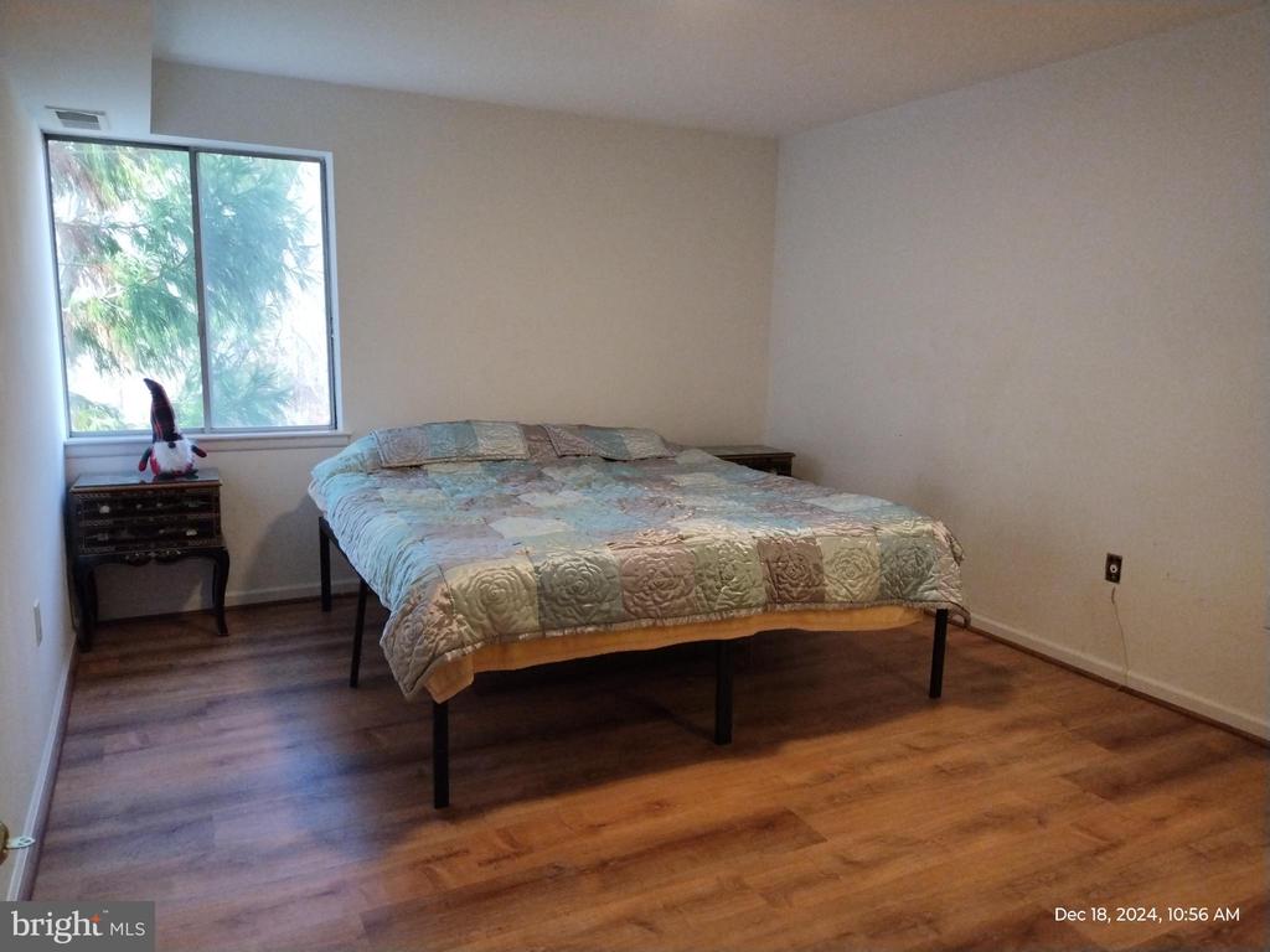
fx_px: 917
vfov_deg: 54.9
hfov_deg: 69.4
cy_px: 476
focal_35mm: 25
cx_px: 635
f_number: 1.7
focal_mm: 4.71
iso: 198
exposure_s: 1/120
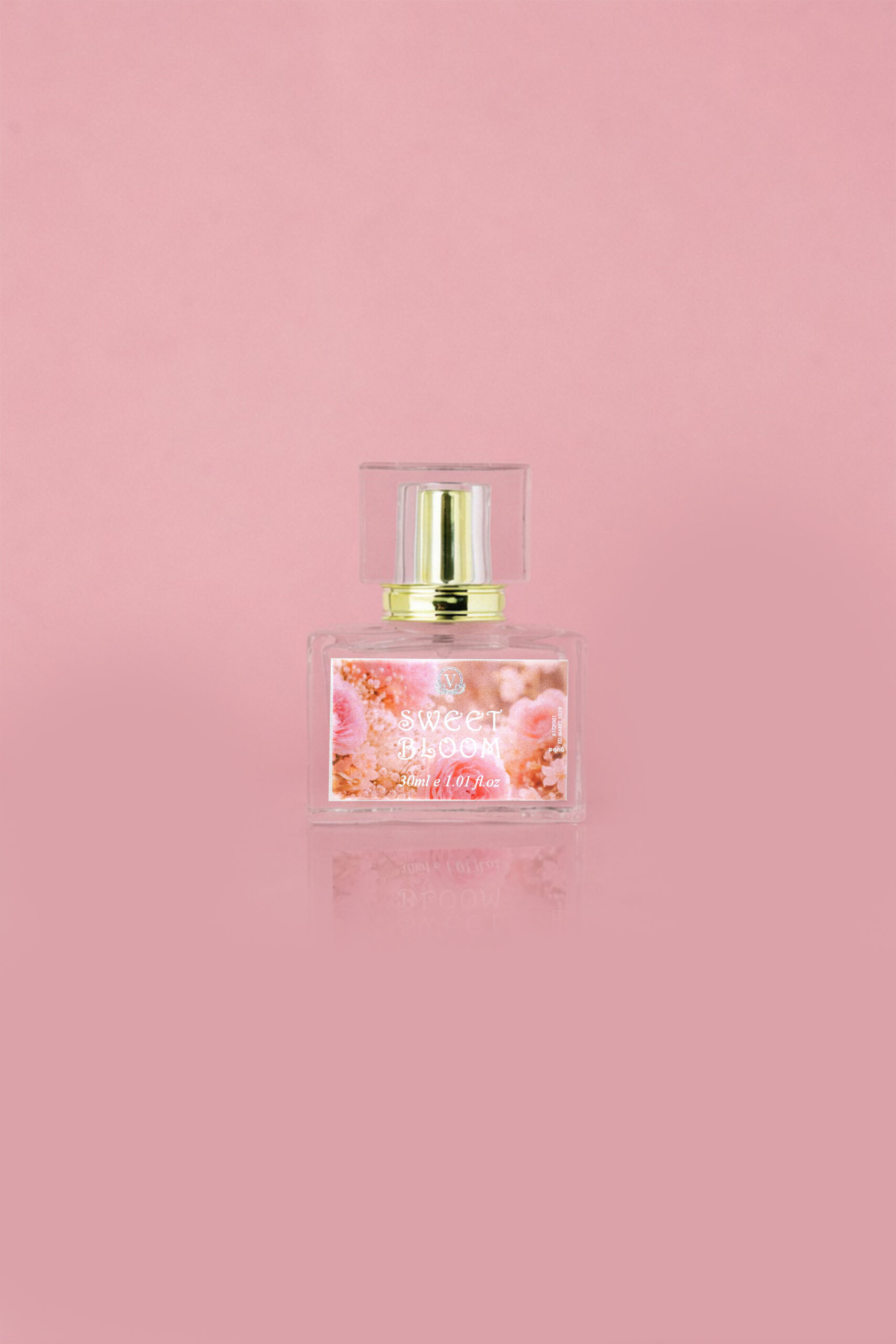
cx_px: 448
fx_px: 1866
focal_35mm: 50
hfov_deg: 27.0
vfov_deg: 39.6
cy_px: 672
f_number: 7.1
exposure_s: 1/160
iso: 1250
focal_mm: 50
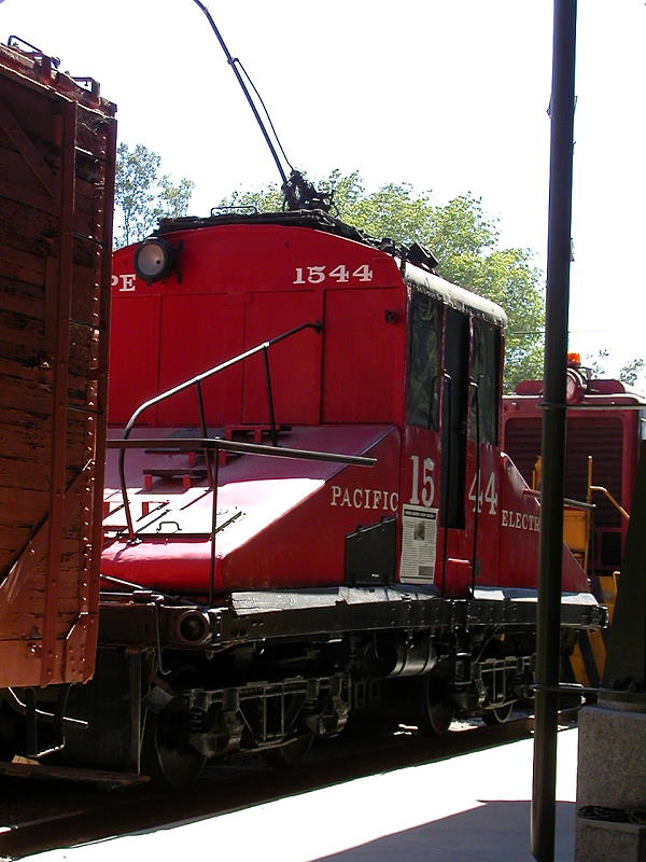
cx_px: 323
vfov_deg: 26.7
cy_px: 431
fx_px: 1816
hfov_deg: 20.2
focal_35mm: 73
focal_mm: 11.1
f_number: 3.8
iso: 100
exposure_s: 1/280
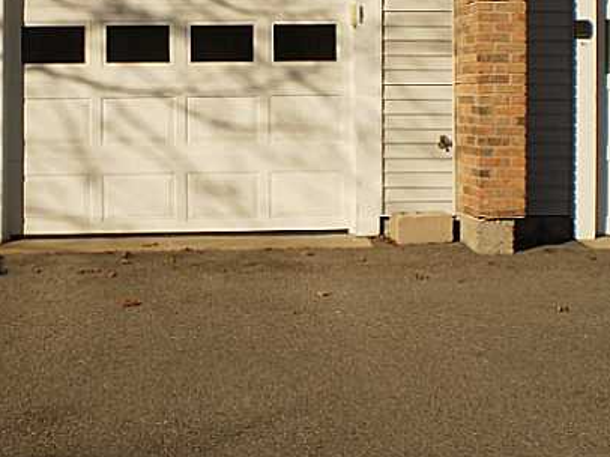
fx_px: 1250
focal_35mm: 71
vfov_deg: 20.5
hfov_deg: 27.3
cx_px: 236
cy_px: 103
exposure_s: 1/2000
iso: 64
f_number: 4.6
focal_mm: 6.3
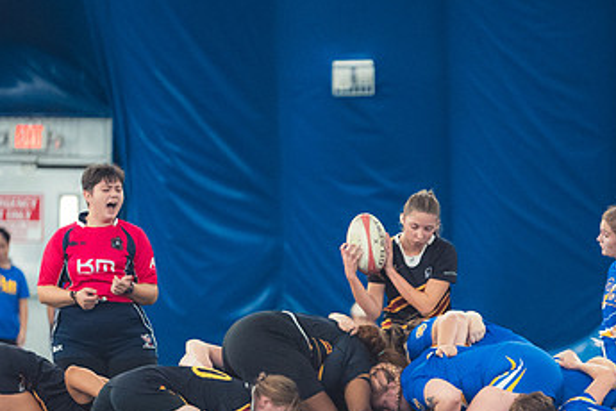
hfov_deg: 4.0
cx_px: 359
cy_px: 354
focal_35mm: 521
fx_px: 8914
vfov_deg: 2.6
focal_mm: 185
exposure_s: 1/320
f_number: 2.8
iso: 4500
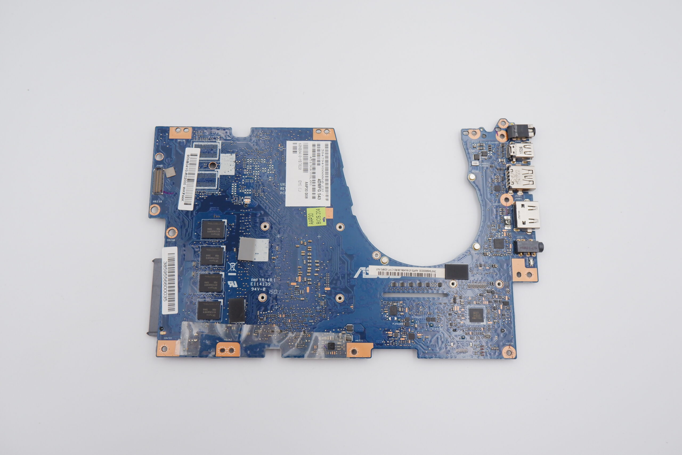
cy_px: 228
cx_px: 341
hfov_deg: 61.9
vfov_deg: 43.6
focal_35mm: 30
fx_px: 568
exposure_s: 1/250
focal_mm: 20.3
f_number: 5.6
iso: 800
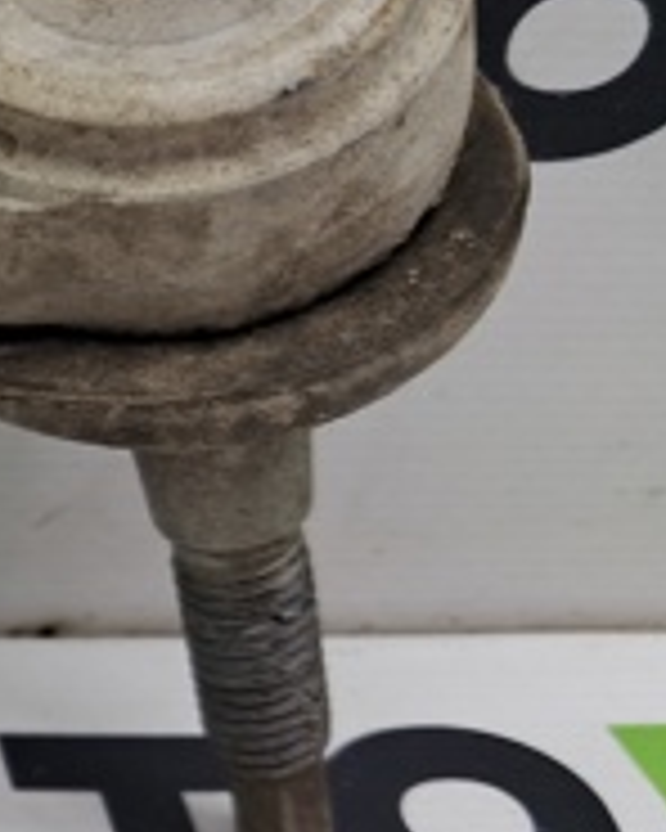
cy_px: 506
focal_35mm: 91
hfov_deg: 14.3
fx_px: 2242
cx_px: -648
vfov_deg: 21.0
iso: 50
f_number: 1.8
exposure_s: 1/60
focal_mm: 4
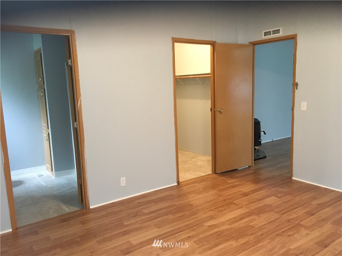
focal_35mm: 29
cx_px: 171
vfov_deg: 48.2
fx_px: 287
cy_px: 128
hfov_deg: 61.7
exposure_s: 1/20
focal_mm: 4.15
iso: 200
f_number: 2.2
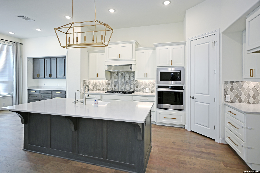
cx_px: 130
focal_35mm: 18
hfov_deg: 90.0
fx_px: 130
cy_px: 86
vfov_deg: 67.4
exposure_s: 1/25
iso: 64
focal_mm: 12
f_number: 3.5
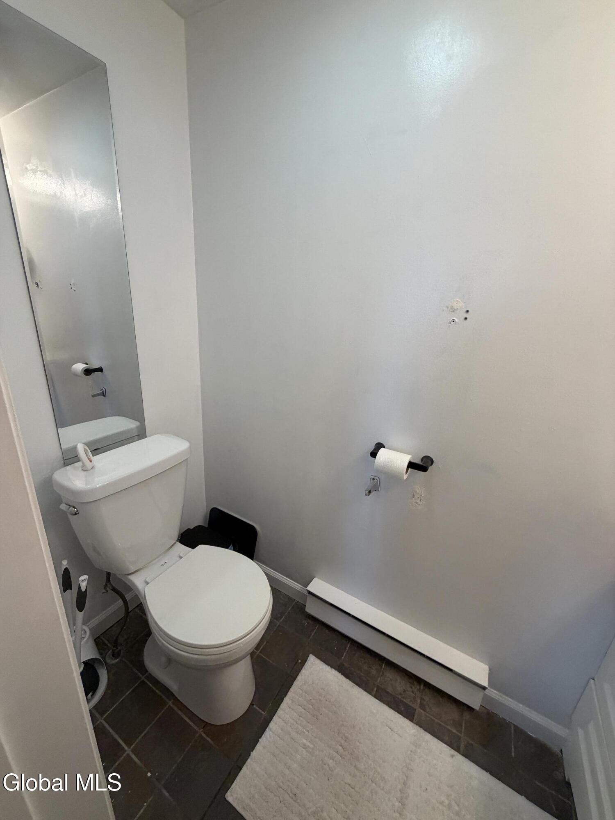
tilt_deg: -17.1
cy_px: 410
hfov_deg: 85.7
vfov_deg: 102.1
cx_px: 308
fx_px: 332
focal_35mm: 14
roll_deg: -3.3
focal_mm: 2.22
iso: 250
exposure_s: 1/120
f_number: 2.2
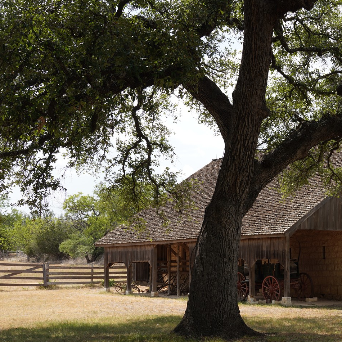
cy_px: 231
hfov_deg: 24.2
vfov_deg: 25.2
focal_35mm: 68
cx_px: 341
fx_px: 760
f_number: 10
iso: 100
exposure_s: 1/100
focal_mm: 38
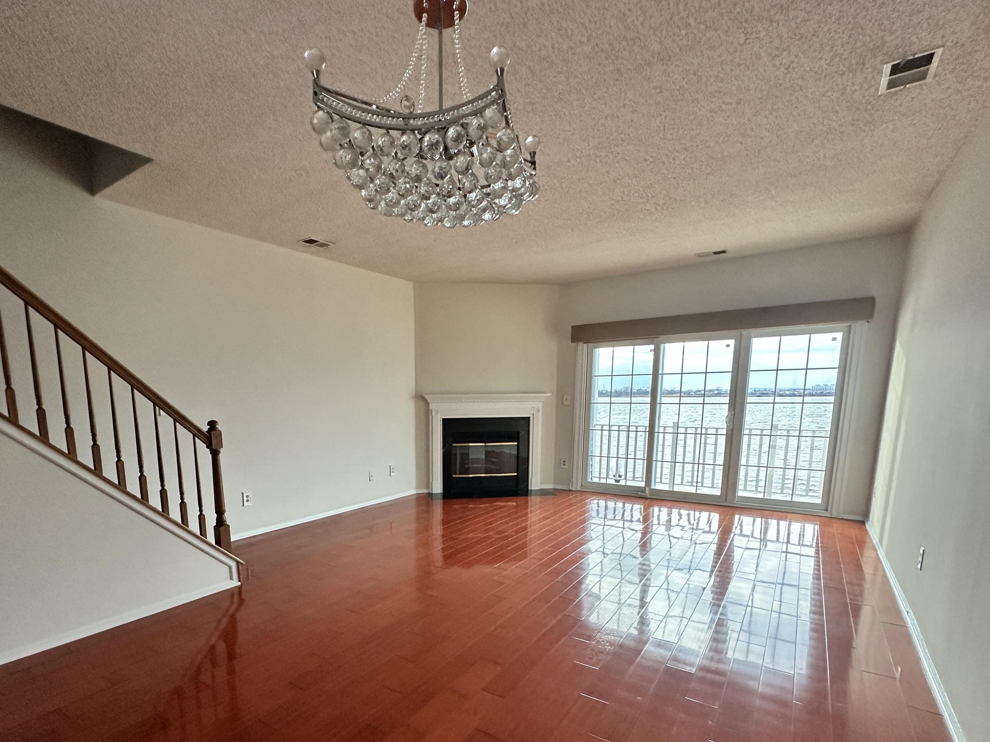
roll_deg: +1.2
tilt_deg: -8.7
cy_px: 476
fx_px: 515
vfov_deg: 70.1
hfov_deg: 86.9
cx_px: 408
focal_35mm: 18
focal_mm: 2.22
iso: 320
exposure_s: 1/120
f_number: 2.2
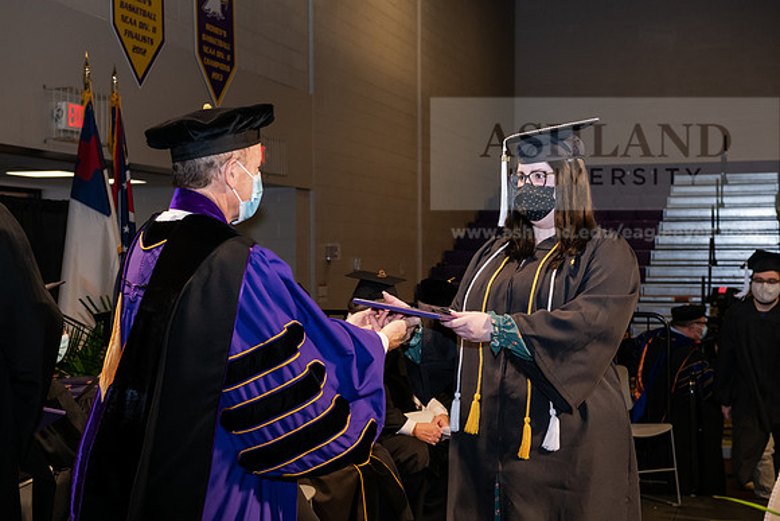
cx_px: 390
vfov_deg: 23.4
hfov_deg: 34.5
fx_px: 1257
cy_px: 260
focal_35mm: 58
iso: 1600
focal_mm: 58
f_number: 6.3
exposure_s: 1/200
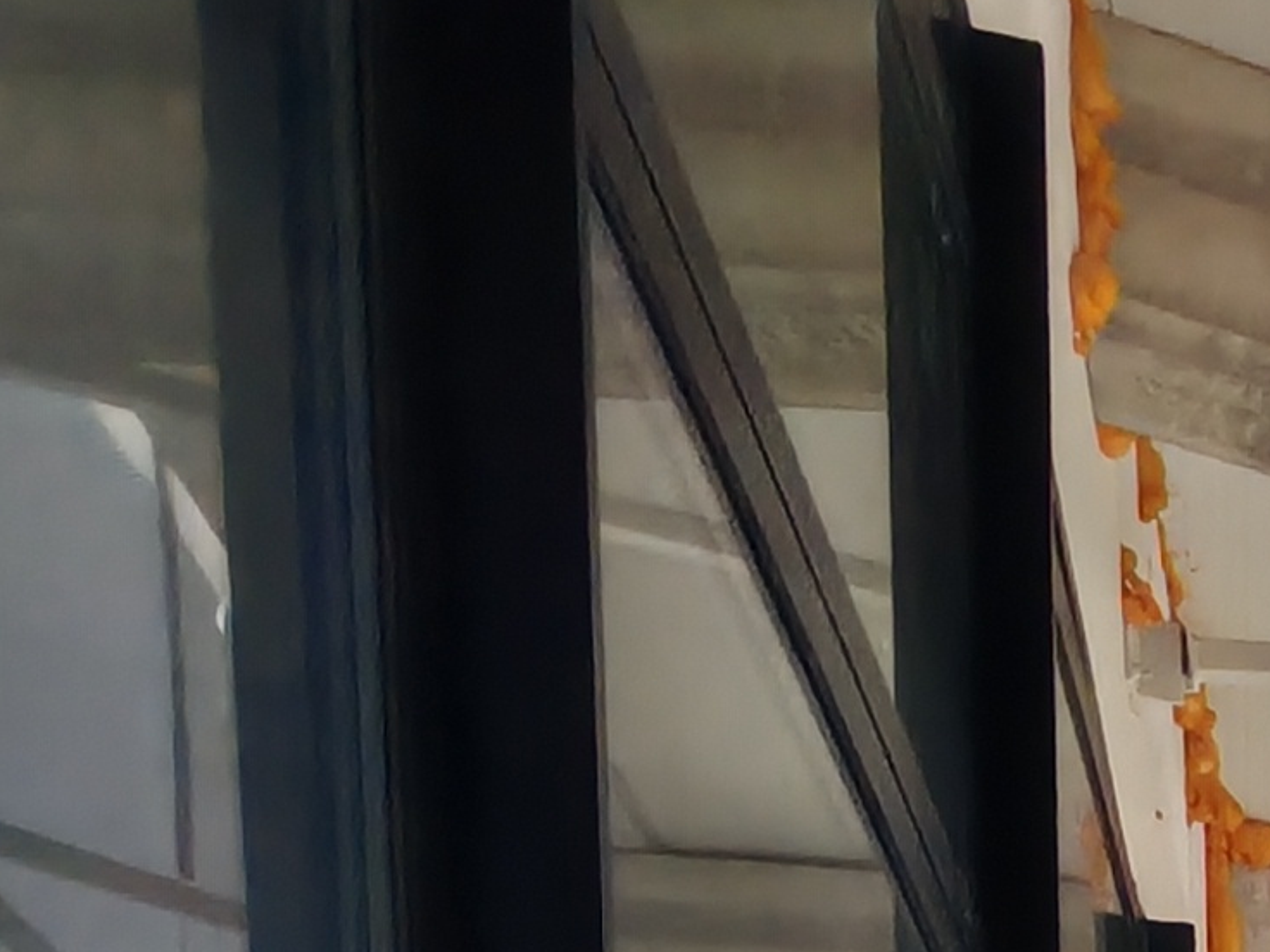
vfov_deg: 12.0
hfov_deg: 17.0
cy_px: 2551
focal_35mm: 87
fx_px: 3192
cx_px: 2507
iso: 50
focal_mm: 1.96
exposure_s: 1/2100
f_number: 2.2
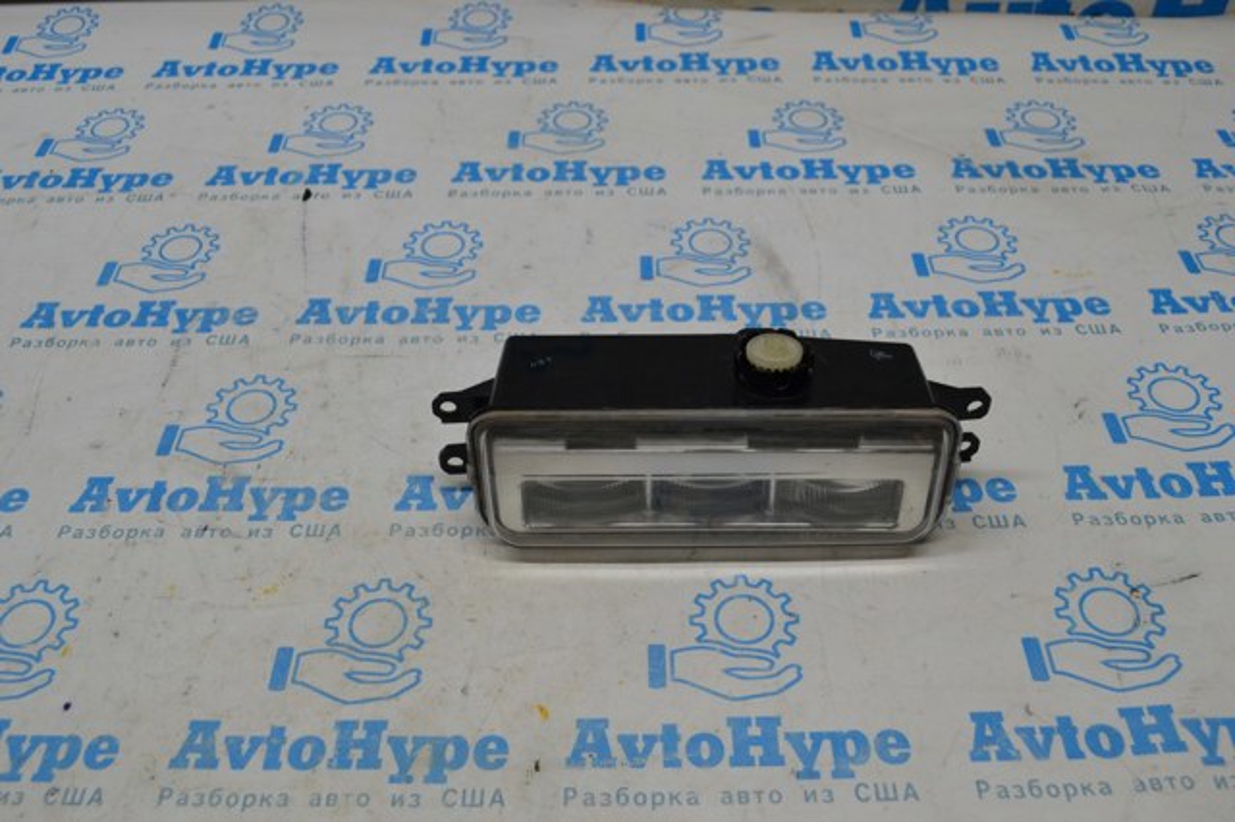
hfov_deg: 57.2
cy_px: 411
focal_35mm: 33
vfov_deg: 39.9
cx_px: 618
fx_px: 1131
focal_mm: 22
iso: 360
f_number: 5.6
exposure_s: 1/125
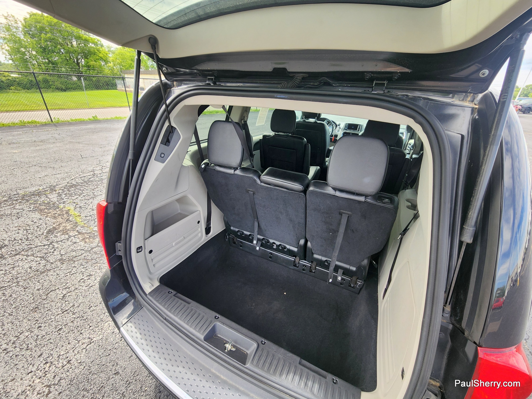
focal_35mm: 13
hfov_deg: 106.2
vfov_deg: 89.9
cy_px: 200
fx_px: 200
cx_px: 266
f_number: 2.2
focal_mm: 2.2
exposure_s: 1/221
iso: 50
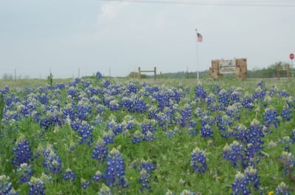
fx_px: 981
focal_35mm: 120
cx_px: 148
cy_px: 98
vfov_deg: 11.4
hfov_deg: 17.1
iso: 200
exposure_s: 1/50
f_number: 16
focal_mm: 80
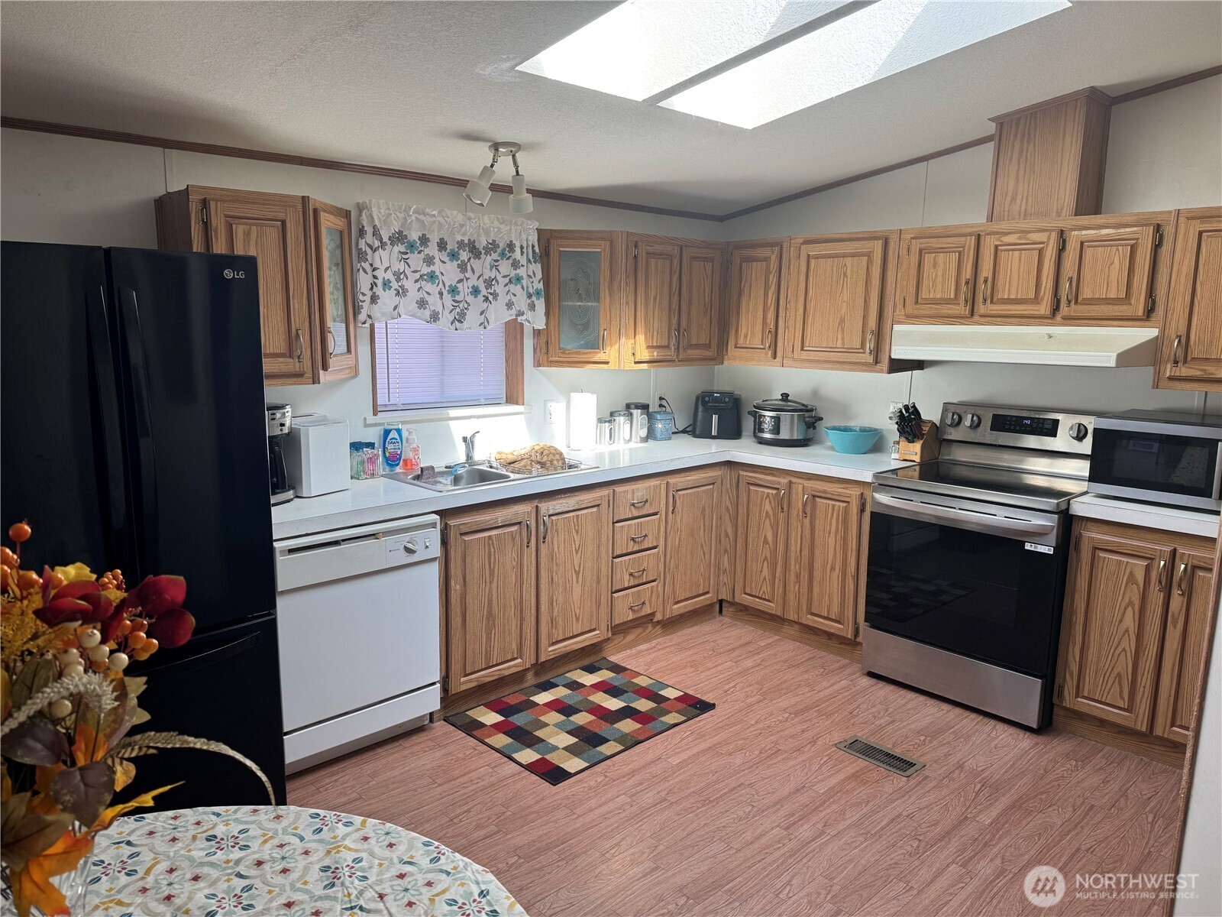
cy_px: 458
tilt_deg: -9.5
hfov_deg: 71.6
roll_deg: -1.0
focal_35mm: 24
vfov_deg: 56.8
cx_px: 611
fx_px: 847
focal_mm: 6.76
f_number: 1.78
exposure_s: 1/120
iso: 64
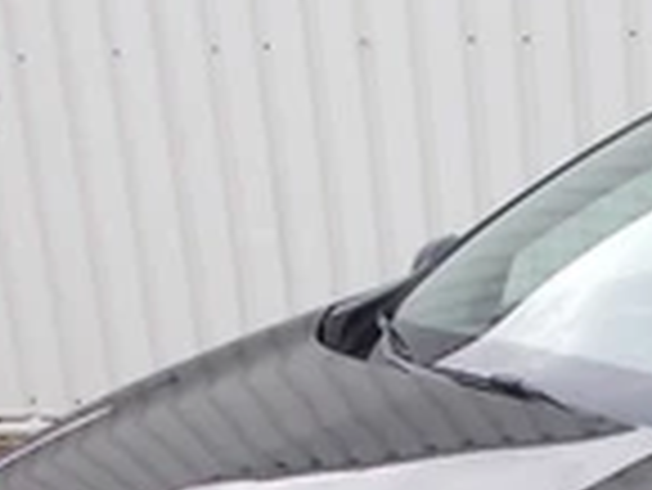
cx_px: 760
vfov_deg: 16.5
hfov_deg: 21.3
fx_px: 1621
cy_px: 589
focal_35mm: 86
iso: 80
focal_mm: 4.6
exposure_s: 1/160
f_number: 3.2
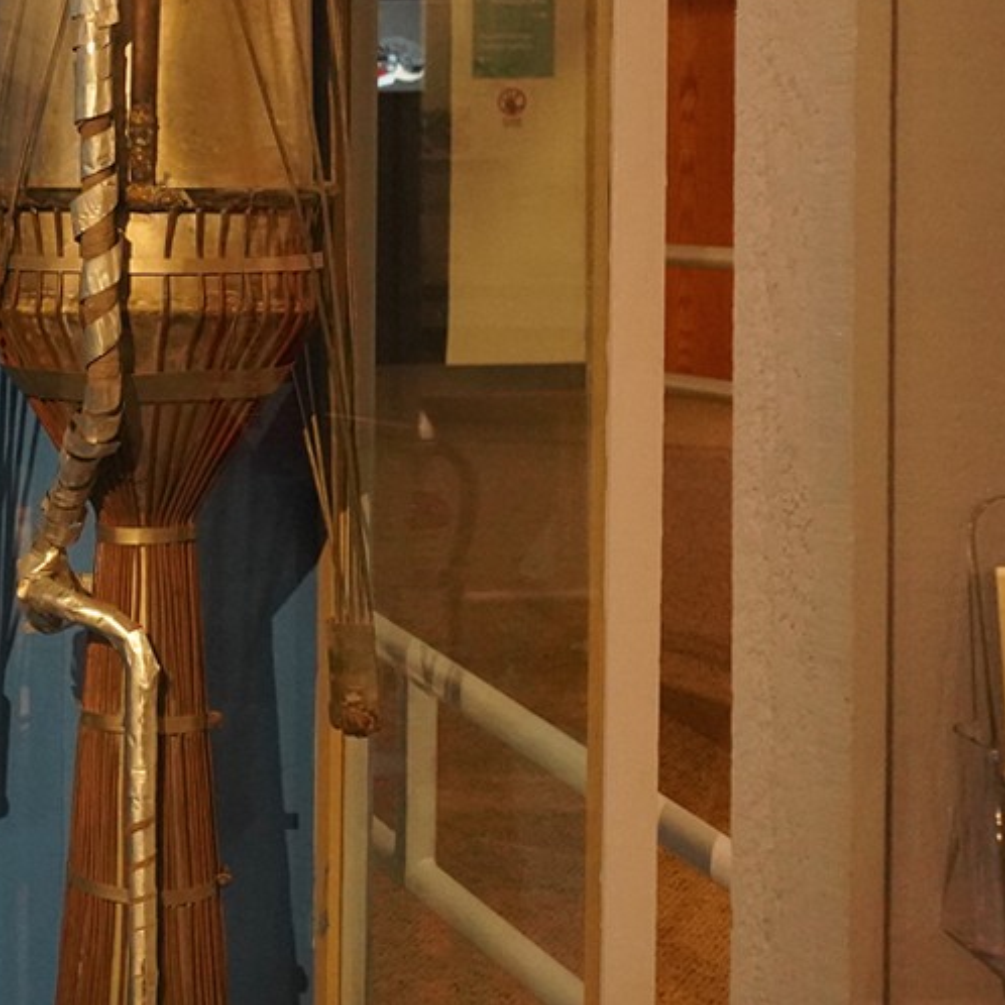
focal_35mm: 99
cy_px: 254
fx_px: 3252
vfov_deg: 17.5
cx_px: -902
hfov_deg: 14.9
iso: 5000
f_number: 5
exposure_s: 1/100
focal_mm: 29
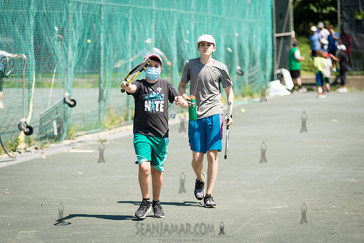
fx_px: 1985
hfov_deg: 10.5
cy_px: 140
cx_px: 155
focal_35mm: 196
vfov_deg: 7.0
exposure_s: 1/1250
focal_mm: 135
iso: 125
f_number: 4
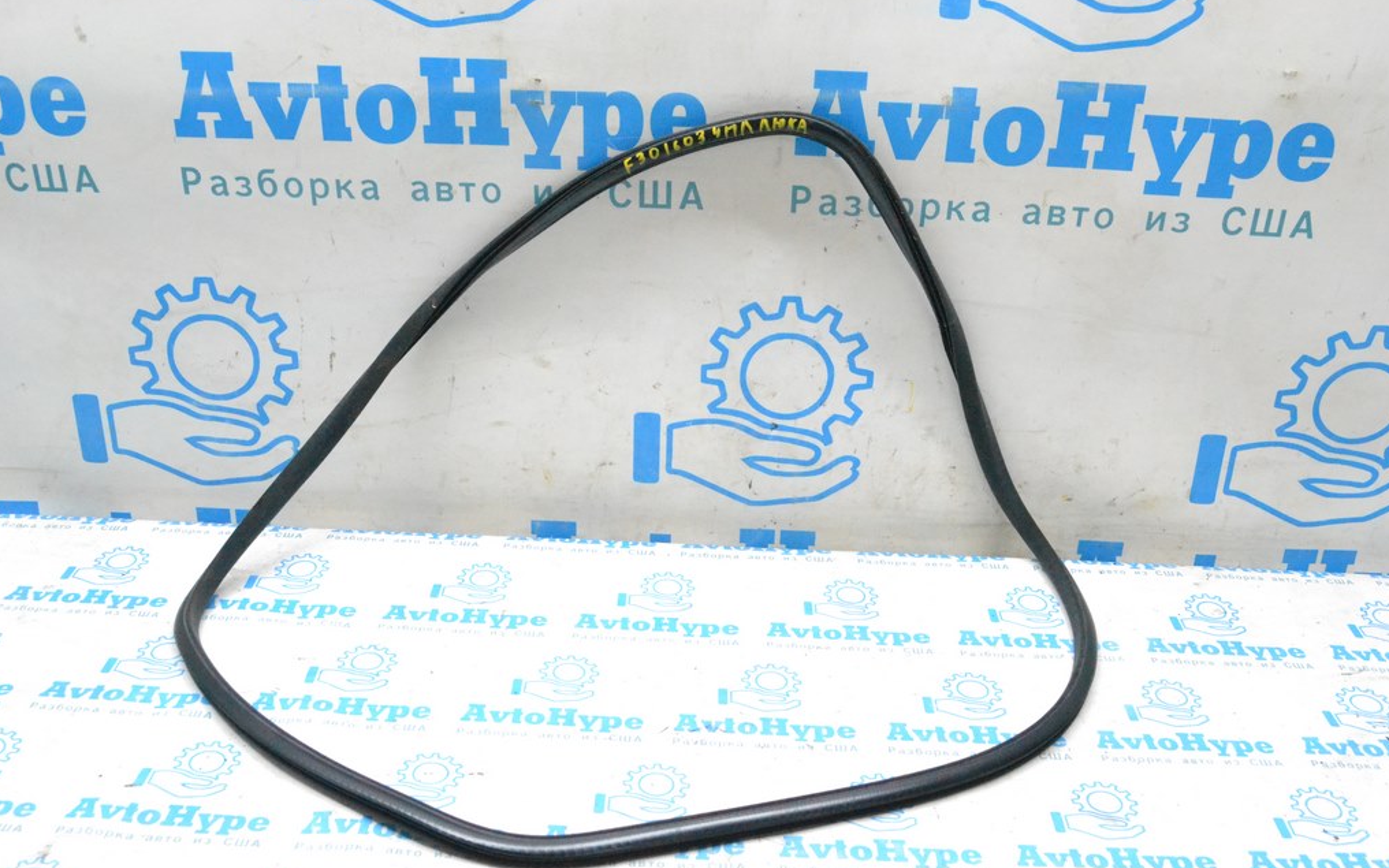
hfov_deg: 52.7
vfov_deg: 34.4
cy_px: 437
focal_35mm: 37
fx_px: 1401
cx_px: 696
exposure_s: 1/160
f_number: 9
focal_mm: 24
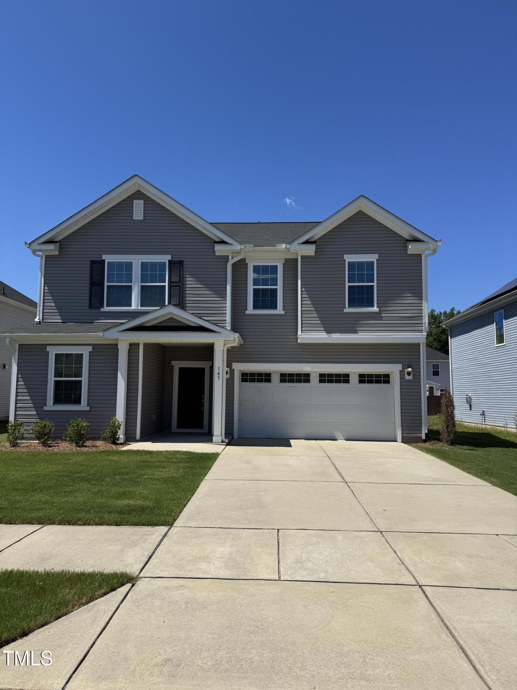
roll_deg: -0.3
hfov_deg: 56.8
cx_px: 258
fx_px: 478
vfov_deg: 71.6
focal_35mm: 24
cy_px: 345
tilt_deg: +5.2
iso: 80
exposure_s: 1/6410
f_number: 1.78
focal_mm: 6.76
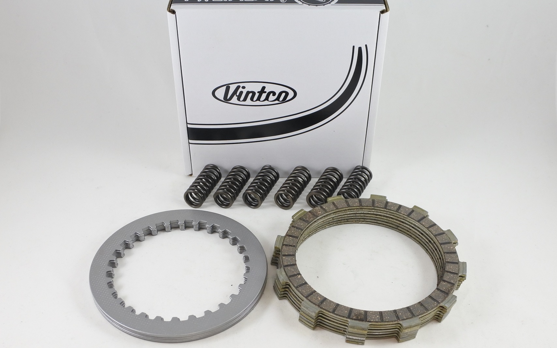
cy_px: 172
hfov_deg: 61.2
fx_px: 471
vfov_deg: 40.6
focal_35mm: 31
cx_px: 277
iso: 400
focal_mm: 11.2
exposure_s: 1/125
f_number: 3.8
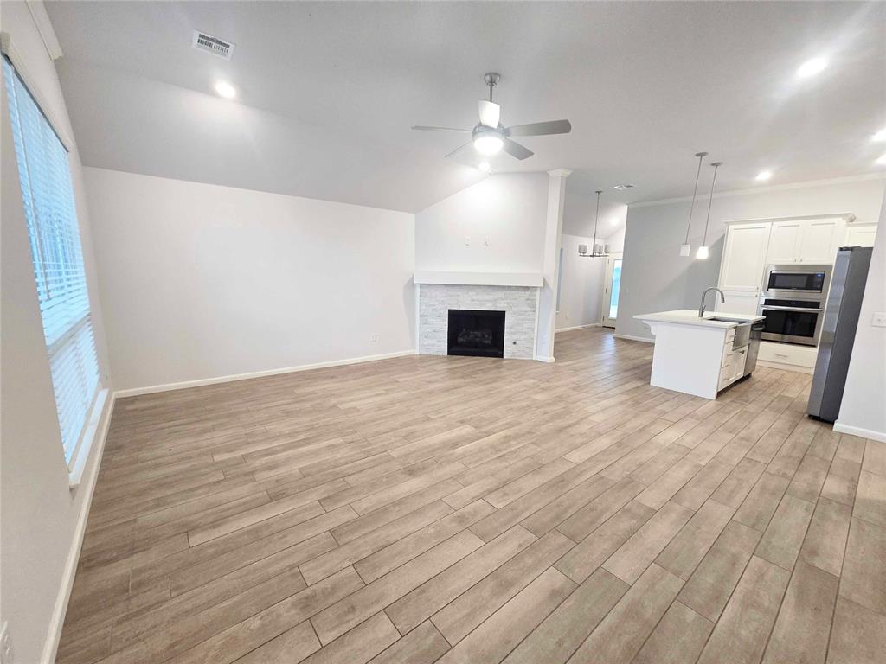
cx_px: 443
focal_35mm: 13
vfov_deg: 89.9
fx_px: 333
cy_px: 332
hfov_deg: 106.2
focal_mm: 2.2
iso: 200
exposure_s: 1/60
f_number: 2.2
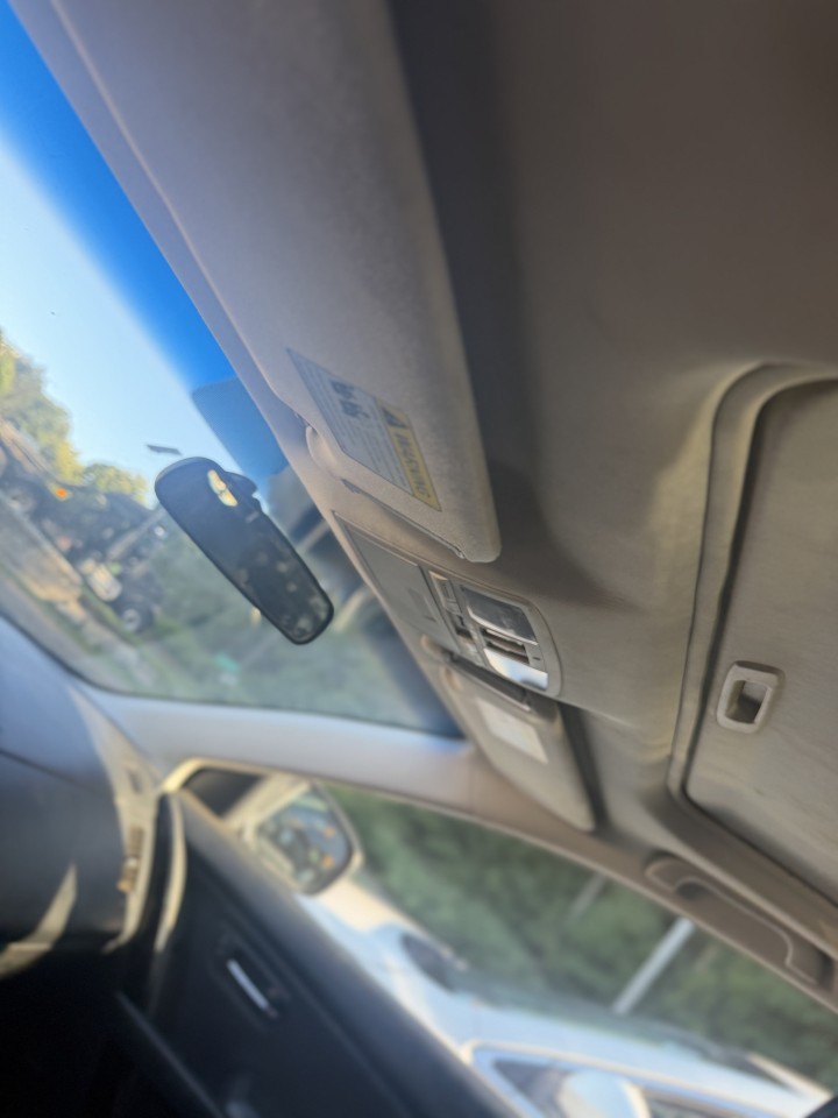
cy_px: 559
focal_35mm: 24
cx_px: 419
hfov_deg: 56.8
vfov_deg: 71.6
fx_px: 775
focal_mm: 6.76
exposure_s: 1/197
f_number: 1.78
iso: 100
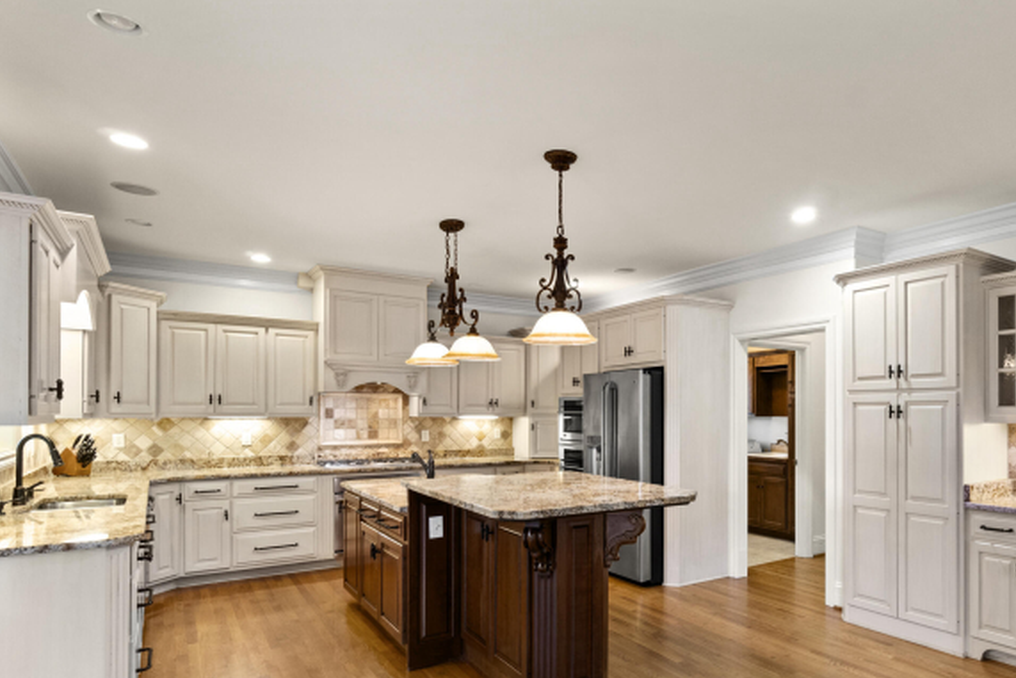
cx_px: 662
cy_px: 416
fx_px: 611
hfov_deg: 77.4
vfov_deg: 57.4
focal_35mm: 22
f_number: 8
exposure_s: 1/1.67
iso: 400
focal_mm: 11
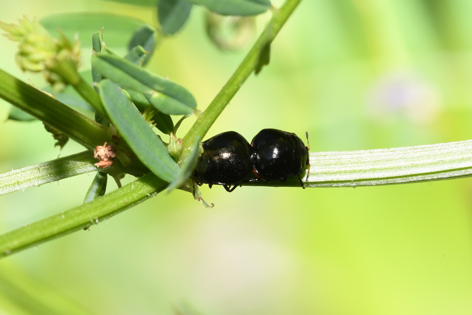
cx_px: 236
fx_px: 3933
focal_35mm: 300
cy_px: 158
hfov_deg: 6.9
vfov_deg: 4.6
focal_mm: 150
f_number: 11
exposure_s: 1/250
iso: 640
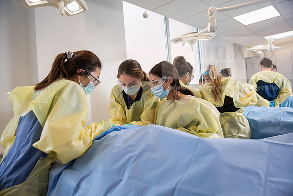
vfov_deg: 53.2
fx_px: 195
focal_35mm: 24
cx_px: 146
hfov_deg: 73.7
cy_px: 98
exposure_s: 1/200
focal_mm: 24
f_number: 4
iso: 500
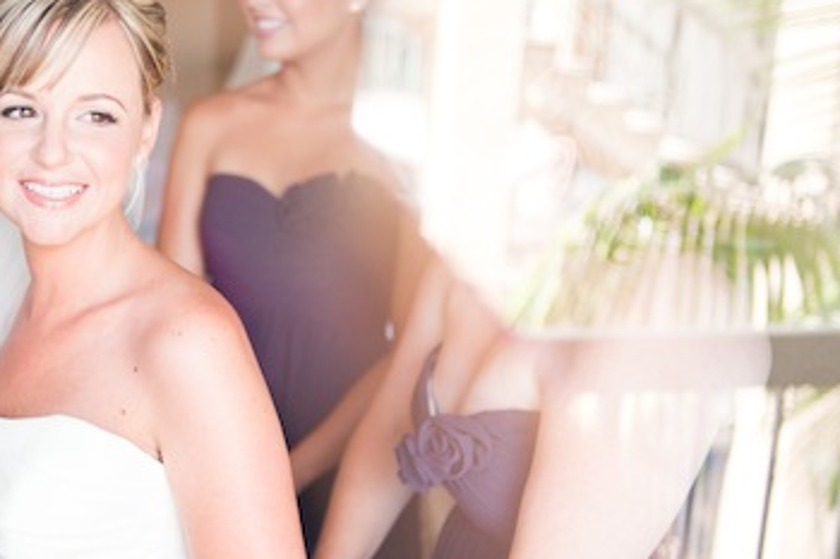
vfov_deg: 22.6
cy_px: 335
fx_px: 1399
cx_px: 209
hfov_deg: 32.8
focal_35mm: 60
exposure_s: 1/320
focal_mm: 35
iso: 640
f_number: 2.5
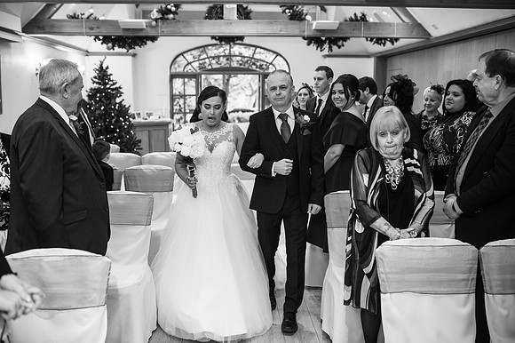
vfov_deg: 37.3
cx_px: 258
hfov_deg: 53.8
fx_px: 508
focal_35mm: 36
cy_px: 172
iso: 320
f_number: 2.5
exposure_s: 1/160
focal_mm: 35
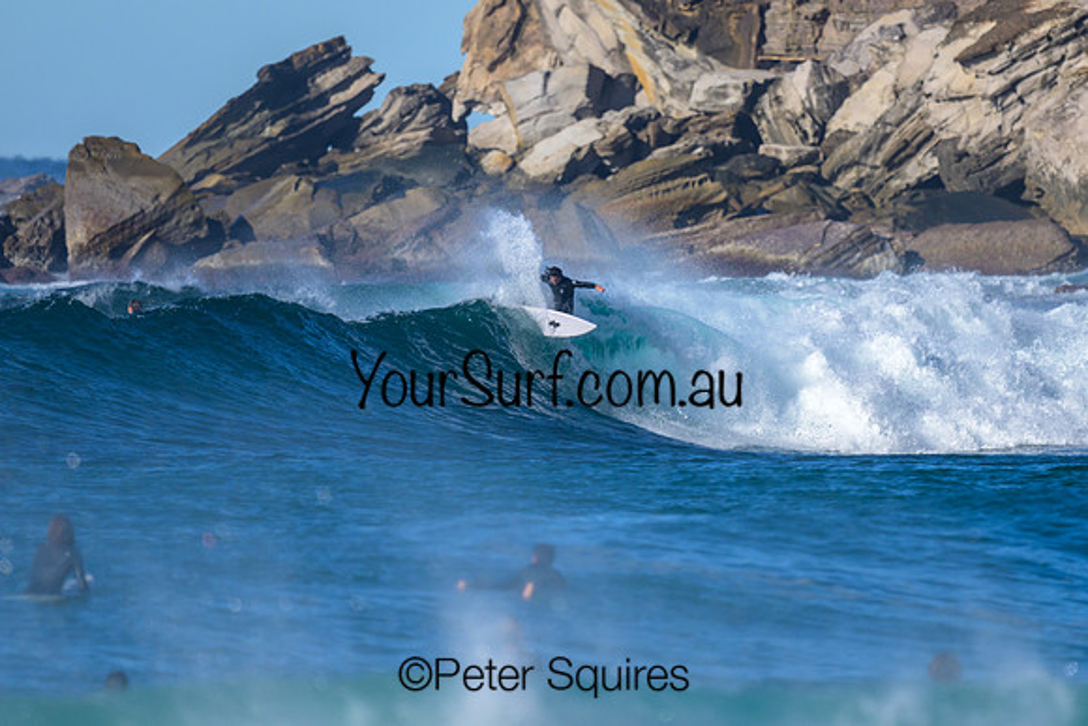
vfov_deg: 1.3
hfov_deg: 1.9
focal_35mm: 1100
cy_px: 325
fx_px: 33249
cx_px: 681
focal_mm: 800
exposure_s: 1/2000
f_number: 6.3
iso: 250
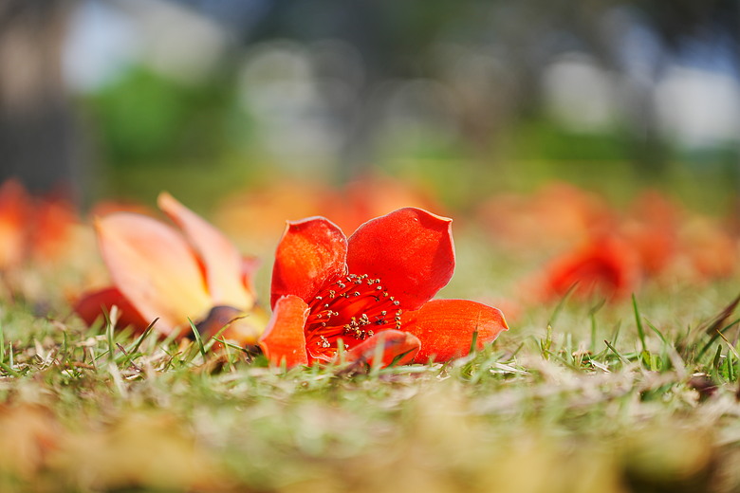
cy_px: 246
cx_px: 370
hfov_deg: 20.4
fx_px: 2055
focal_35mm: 100
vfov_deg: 13.7
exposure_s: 1/1600
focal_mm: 100
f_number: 2.8
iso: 100
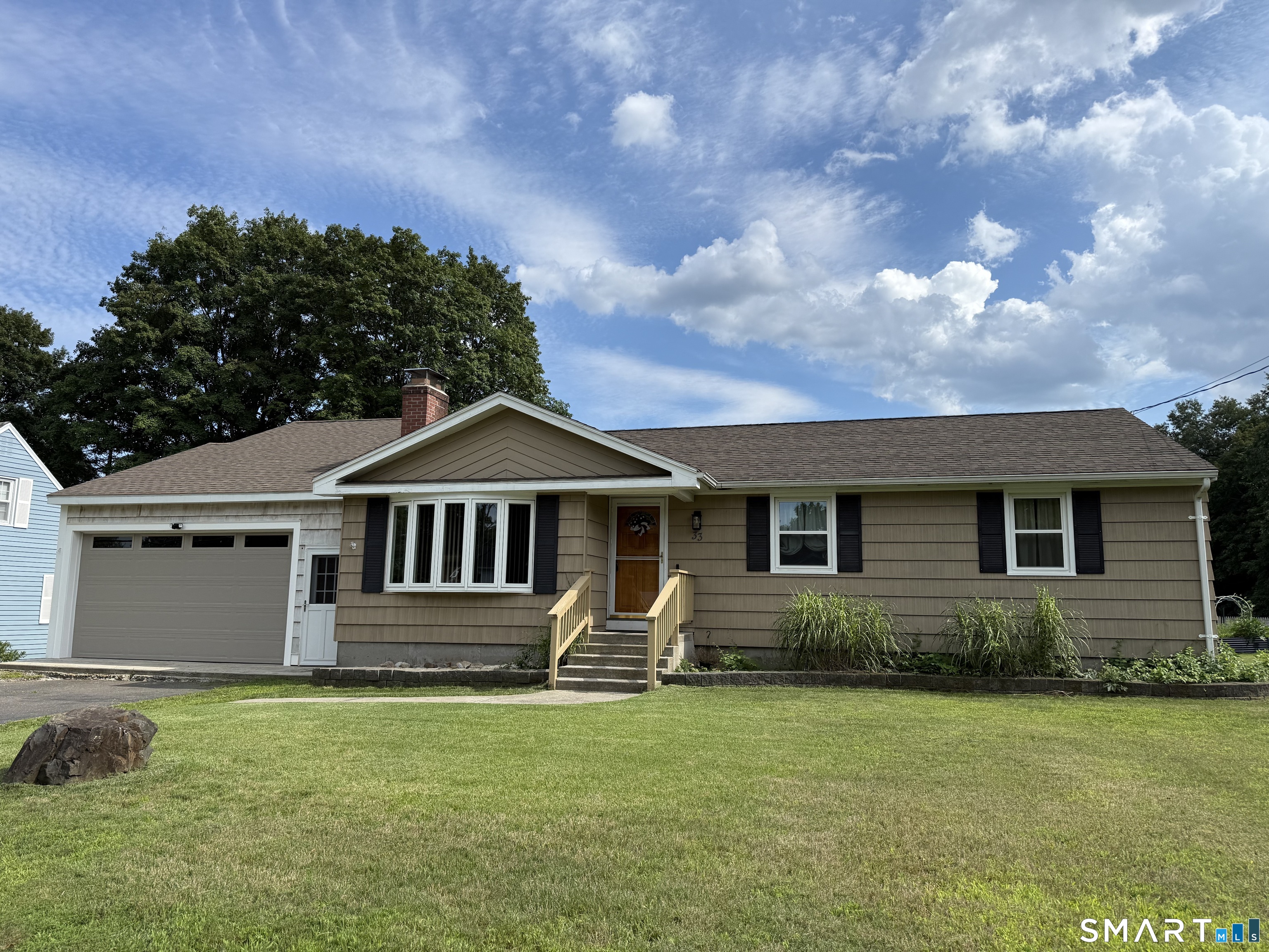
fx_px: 880
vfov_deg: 56.8
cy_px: 476
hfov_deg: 71.6
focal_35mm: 24
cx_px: 634
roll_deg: -0.9
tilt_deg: +8.7
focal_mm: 6.76
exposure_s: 1/4673
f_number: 1.78
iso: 80
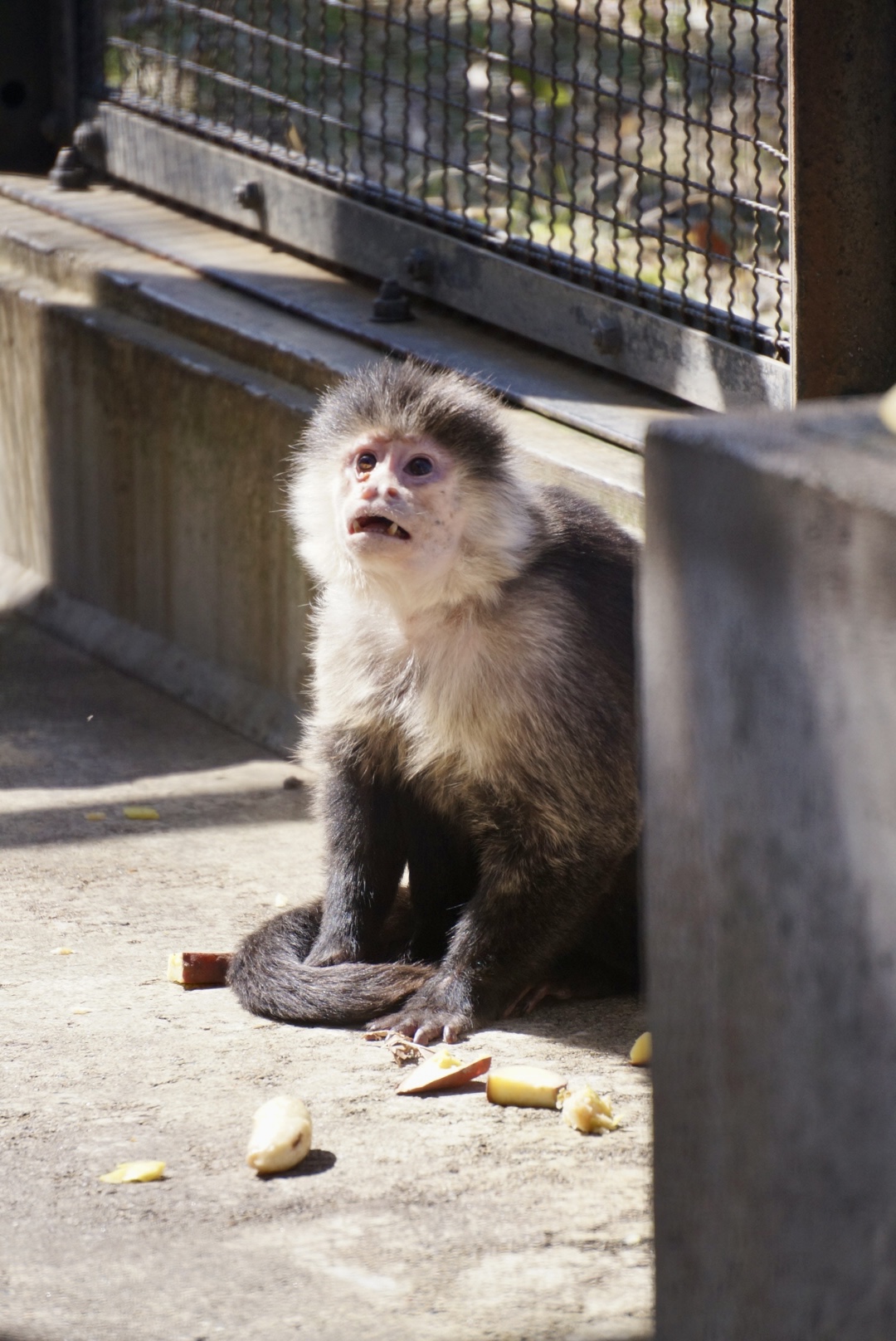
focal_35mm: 315
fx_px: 11739
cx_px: 448
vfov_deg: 6.5
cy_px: 670
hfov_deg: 4.4
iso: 400
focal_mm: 210
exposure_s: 1/400
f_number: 6.3
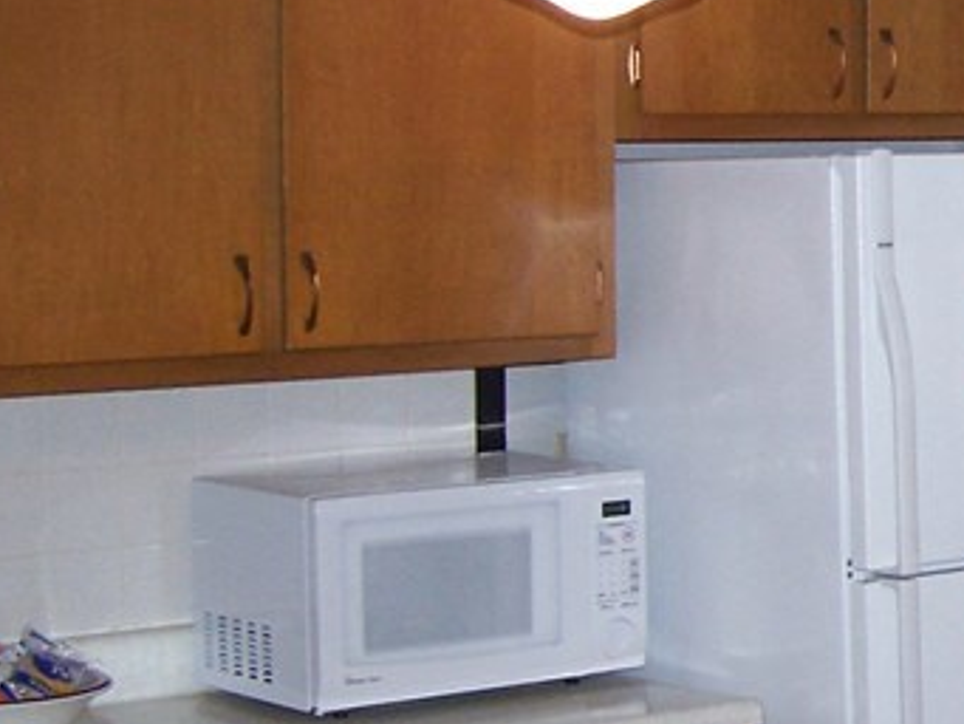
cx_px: 1368
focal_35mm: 114
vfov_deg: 13.0
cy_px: 317
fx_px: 3176
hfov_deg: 16.1
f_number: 2.8
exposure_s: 1/60
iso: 140
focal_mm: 6.3
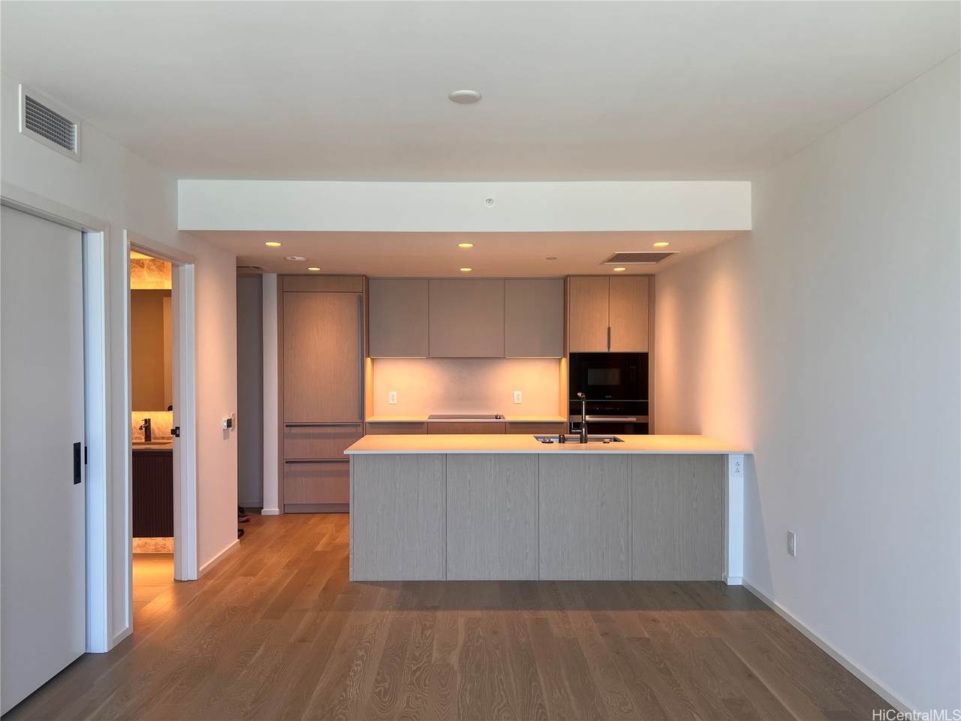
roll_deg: +0.5
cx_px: 480
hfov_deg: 67.3
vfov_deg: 53.1
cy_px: 360
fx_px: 722
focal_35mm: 26
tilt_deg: -0.9
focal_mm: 5.7
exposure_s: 1/120
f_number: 1.5
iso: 50
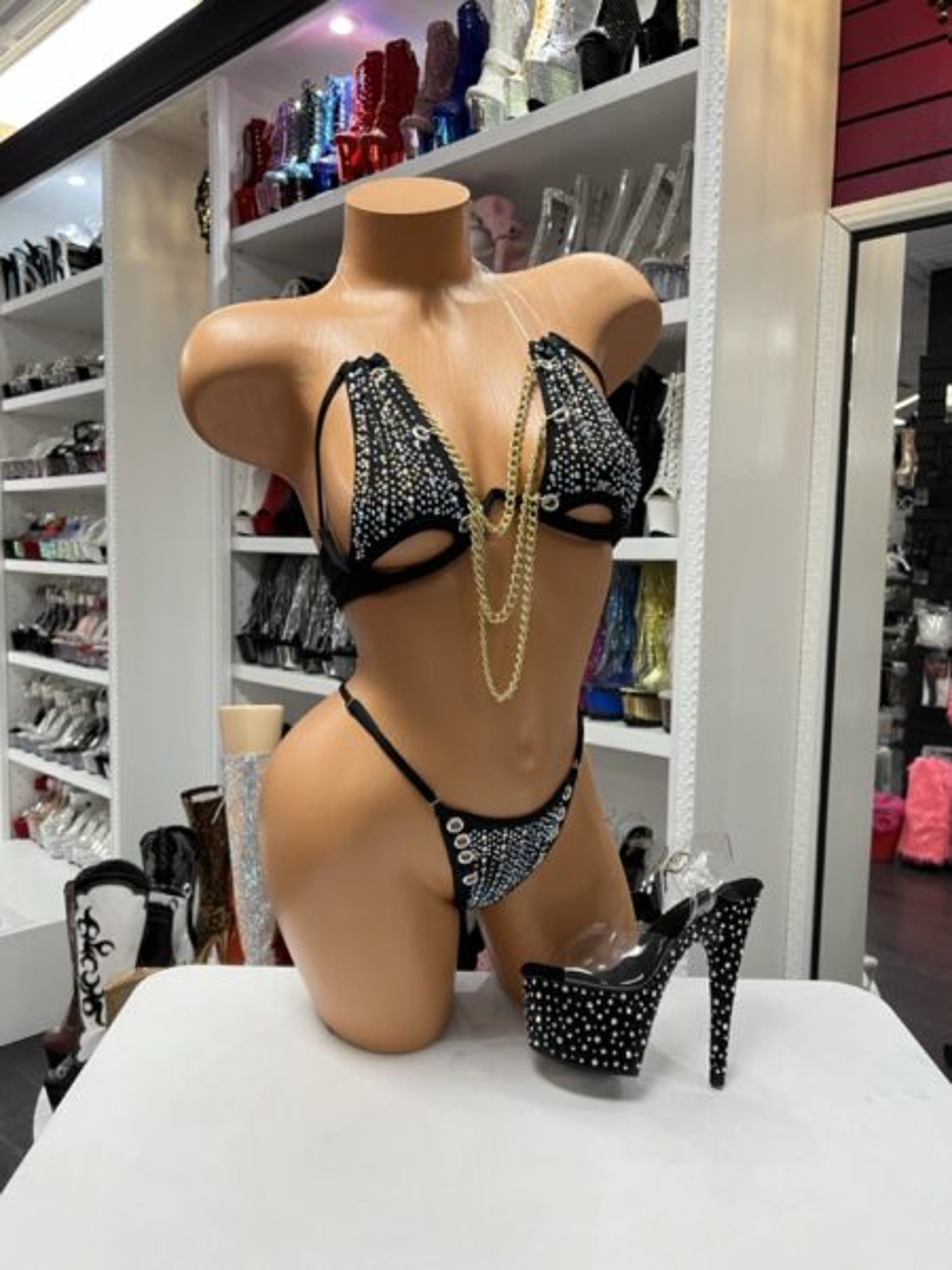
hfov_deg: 53.1
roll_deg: -0.6
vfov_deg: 67.3
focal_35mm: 26
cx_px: 476
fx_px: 953
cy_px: 635
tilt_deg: -5.9
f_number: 1.5
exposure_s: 1/60
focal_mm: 5.7
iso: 100
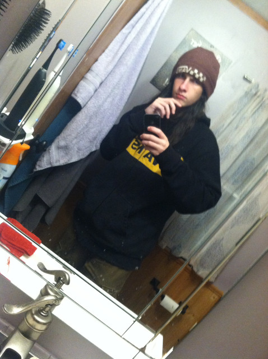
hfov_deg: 40.6
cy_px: 180
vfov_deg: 52.7
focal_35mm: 35
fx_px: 362
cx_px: 134
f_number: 2.8
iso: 500
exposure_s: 1/15
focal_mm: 3.85
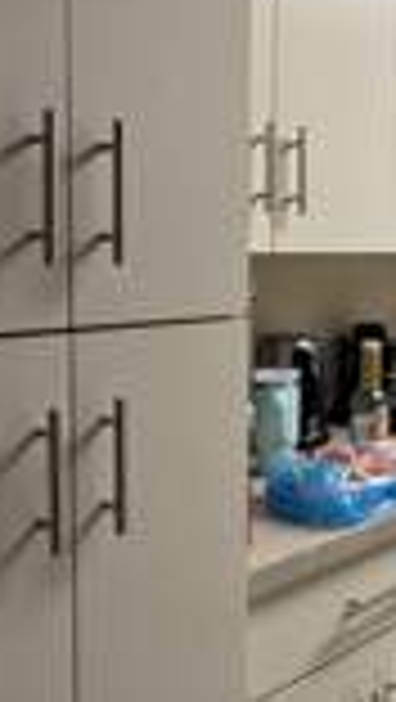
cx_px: 652
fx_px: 875
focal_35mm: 47
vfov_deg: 43.6
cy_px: 308
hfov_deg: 20.4
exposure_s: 1/120
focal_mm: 2.22
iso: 160
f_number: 2.2
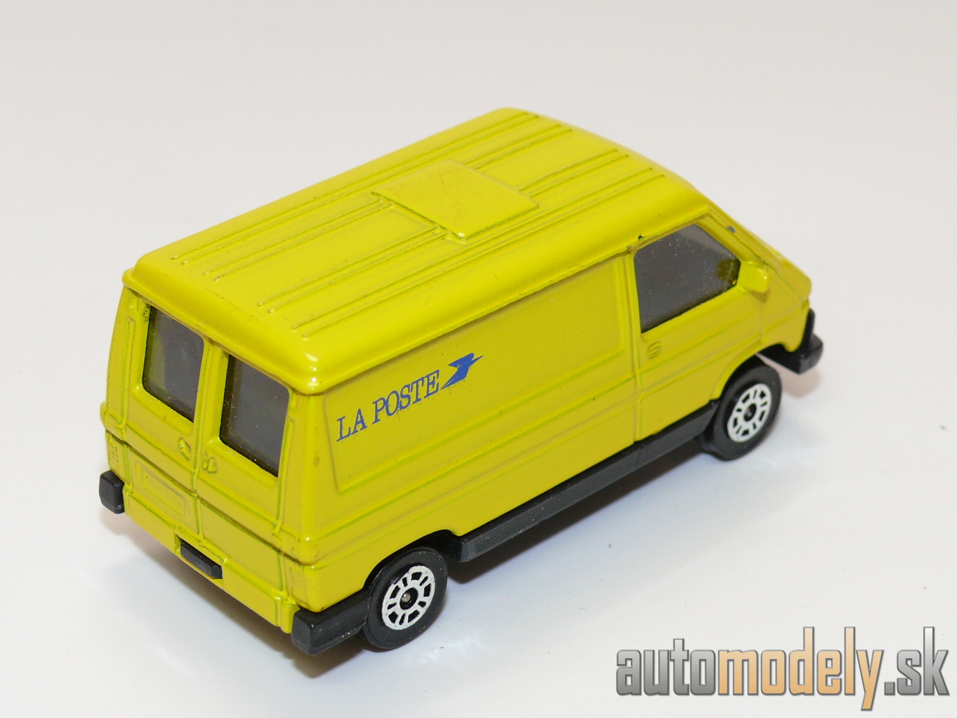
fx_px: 2461
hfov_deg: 22.0
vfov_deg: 16.6
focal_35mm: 89
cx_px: 478
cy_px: 359
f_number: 4
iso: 100
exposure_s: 1/30
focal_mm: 12.5
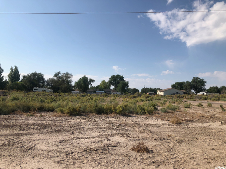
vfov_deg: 49.7
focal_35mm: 28
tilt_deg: +1.8
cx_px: 113
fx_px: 183
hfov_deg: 63.4
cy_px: 84
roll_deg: -2.0
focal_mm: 3.99
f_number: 1.8
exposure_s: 1/3247
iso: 20
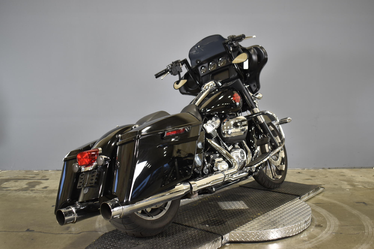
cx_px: 187
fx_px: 421
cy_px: 124
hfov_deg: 47.9
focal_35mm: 40
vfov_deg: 33.0
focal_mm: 27
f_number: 4
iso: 400
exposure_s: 1/20
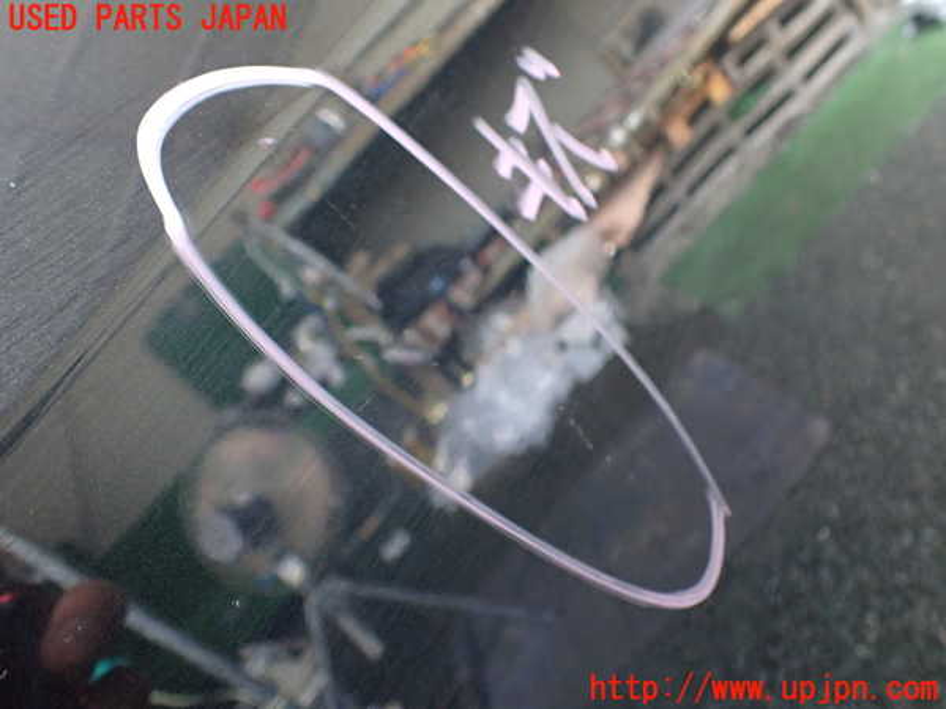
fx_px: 820
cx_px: 473
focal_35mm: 30
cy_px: 354
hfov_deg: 60.0
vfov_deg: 46.8
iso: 500
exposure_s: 1/125
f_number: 2.3
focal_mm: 5.4
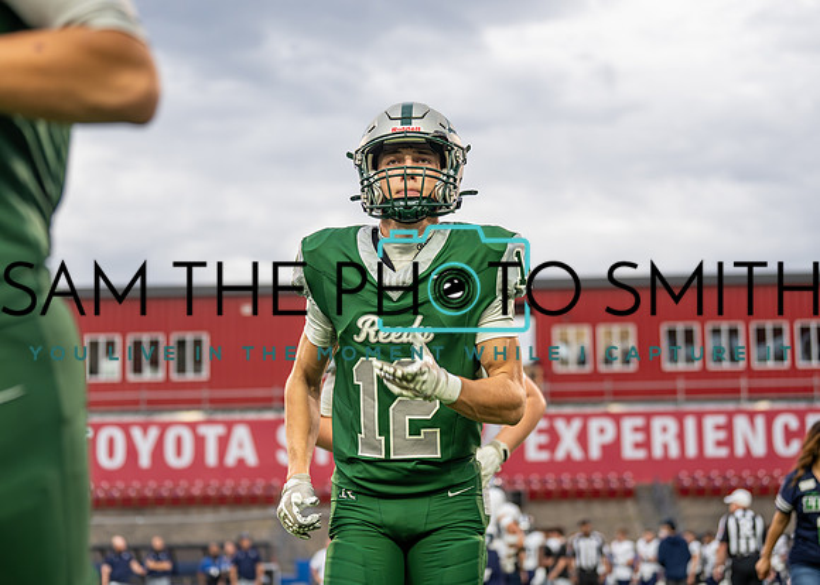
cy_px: 273
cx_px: 398
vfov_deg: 18.0
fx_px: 1849
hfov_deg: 25.0
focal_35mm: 79
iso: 500
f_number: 2.8
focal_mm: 70
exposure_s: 1/500
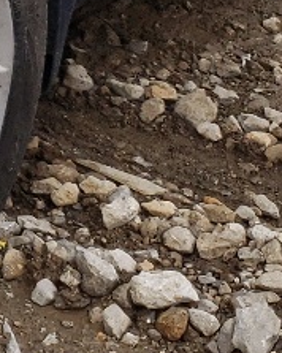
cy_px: -223
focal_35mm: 182
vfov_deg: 10.2
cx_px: -341
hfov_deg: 8.0
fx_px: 1901
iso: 50
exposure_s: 1/1429
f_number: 1.5
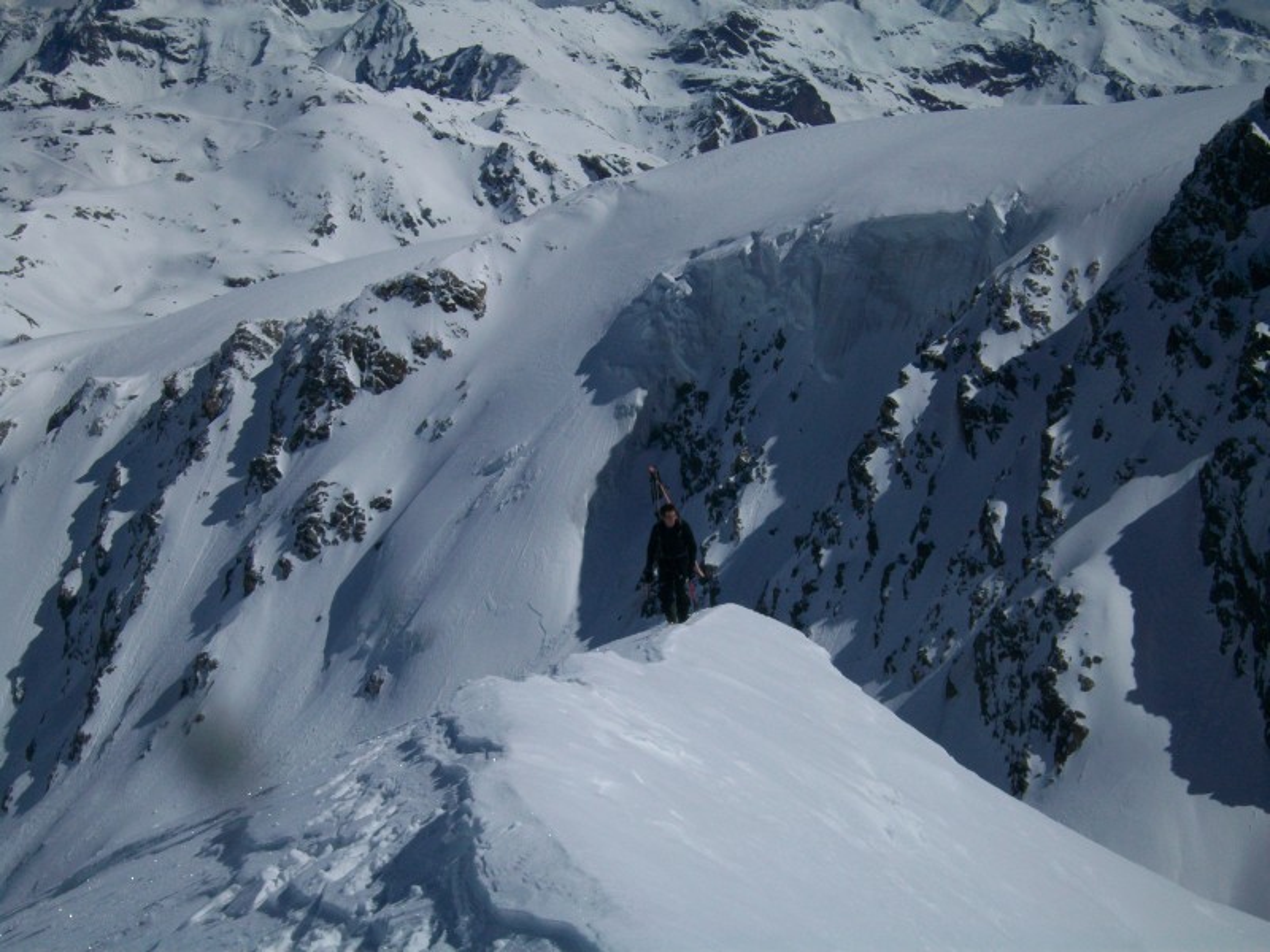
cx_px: 635
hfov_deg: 25.3
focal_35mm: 77
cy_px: 476
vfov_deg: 19.1
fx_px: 2825
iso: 64
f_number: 8.9
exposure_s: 1/800
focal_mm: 13.7
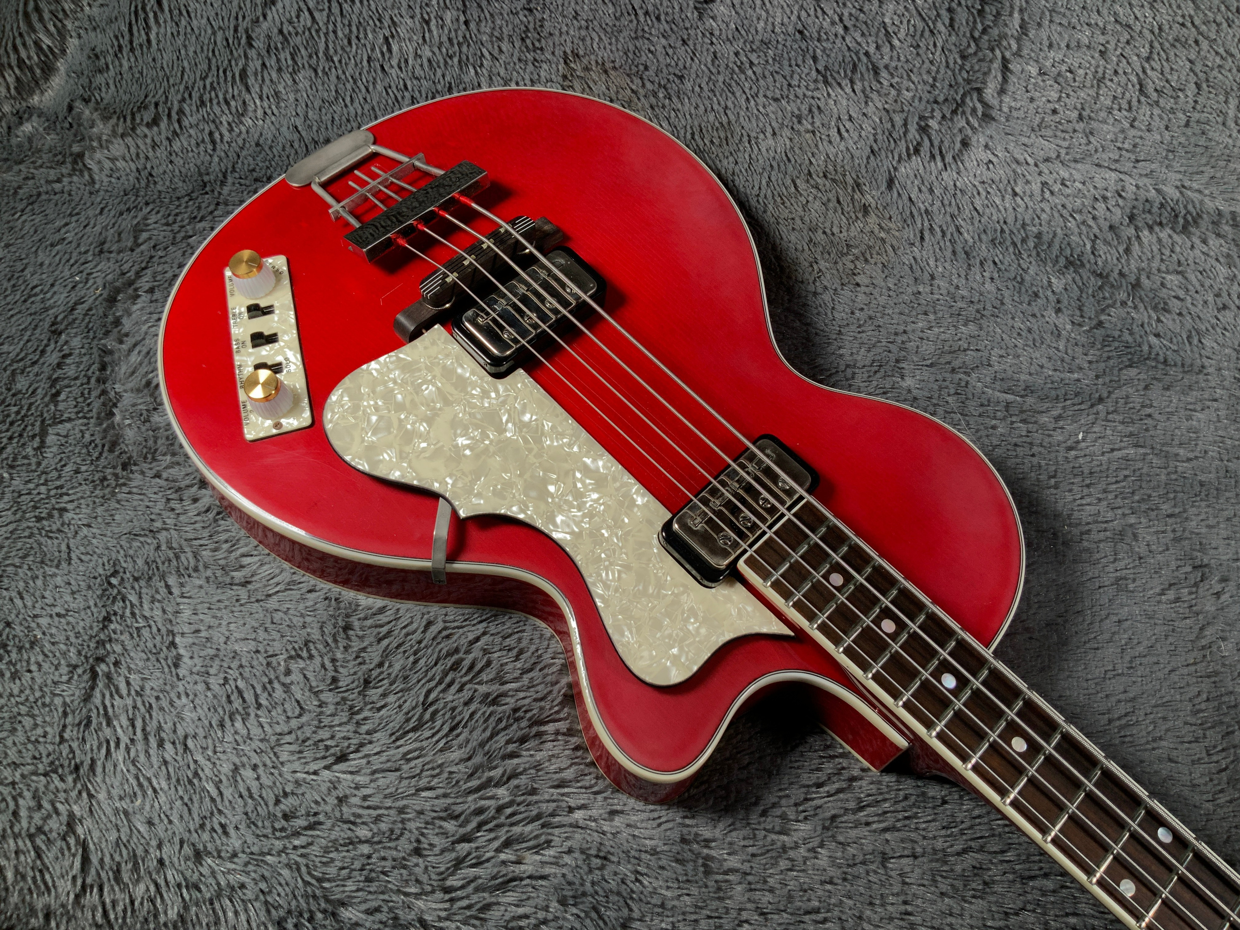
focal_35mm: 29
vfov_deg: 48.2
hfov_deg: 61.7
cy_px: 465
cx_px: 620
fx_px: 1039
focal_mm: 3
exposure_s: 1/156
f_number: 1.8
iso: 25
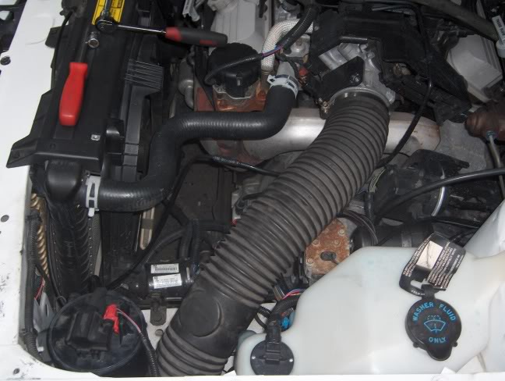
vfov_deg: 33.0
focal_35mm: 44
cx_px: 252
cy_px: 190
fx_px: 643
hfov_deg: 42.9
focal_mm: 9
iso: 100
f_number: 2.9
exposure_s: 1/60
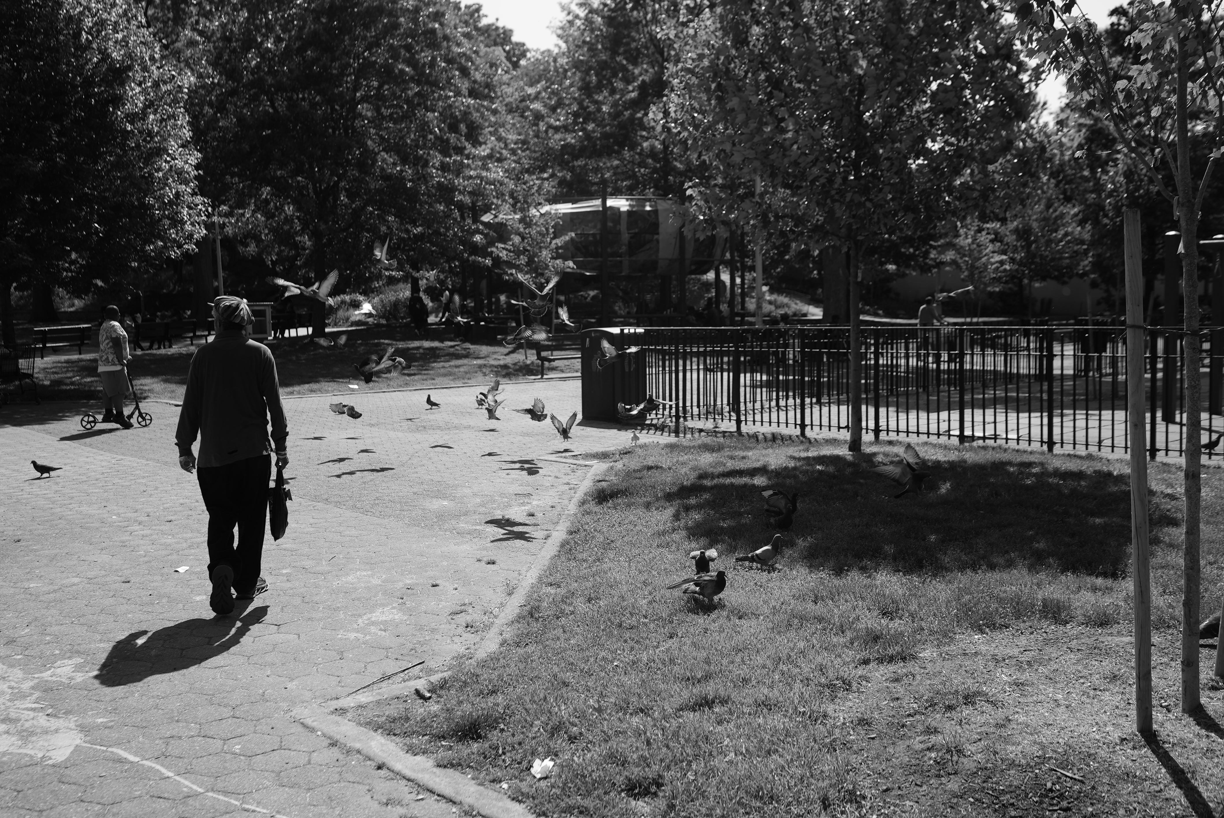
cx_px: 612
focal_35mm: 35
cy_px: 409
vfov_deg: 37.9
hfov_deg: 54.4
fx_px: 1191
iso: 160
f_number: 4
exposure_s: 1/1250
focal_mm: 35
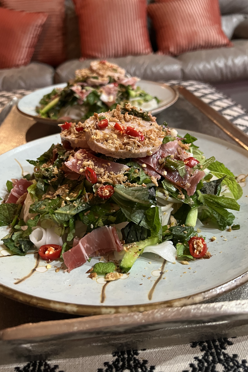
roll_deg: +3.2
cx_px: 116
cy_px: 186
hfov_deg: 46.4
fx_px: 289
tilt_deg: -30.1
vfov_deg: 65.5
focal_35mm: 28
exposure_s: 1/33
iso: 500
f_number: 1.5
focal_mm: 5.7
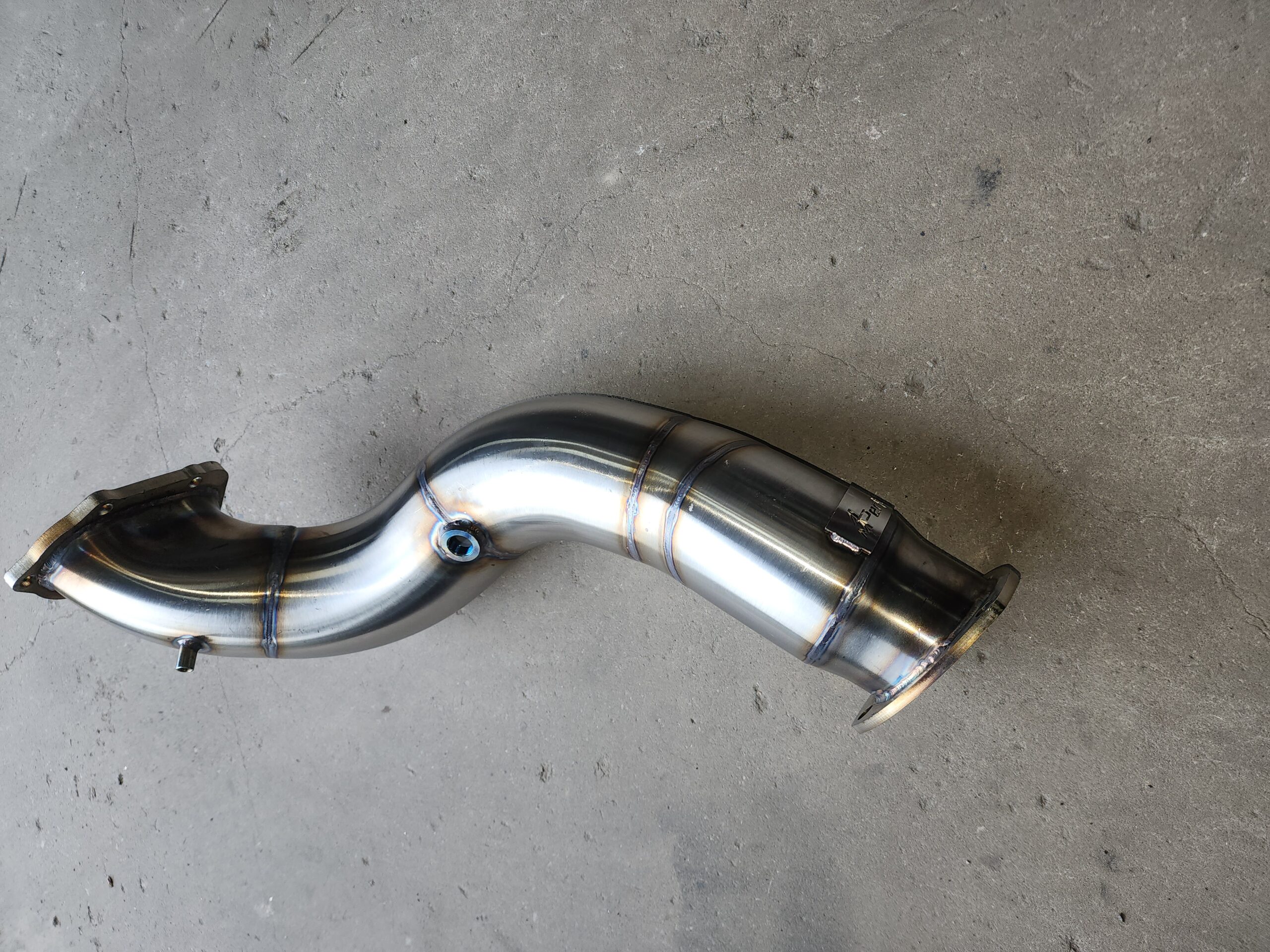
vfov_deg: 58.9
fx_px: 844
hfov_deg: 73.9
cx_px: 635
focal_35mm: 23
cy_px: 476
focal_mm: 6.4
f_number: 1.8
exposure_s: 1/50
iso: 32
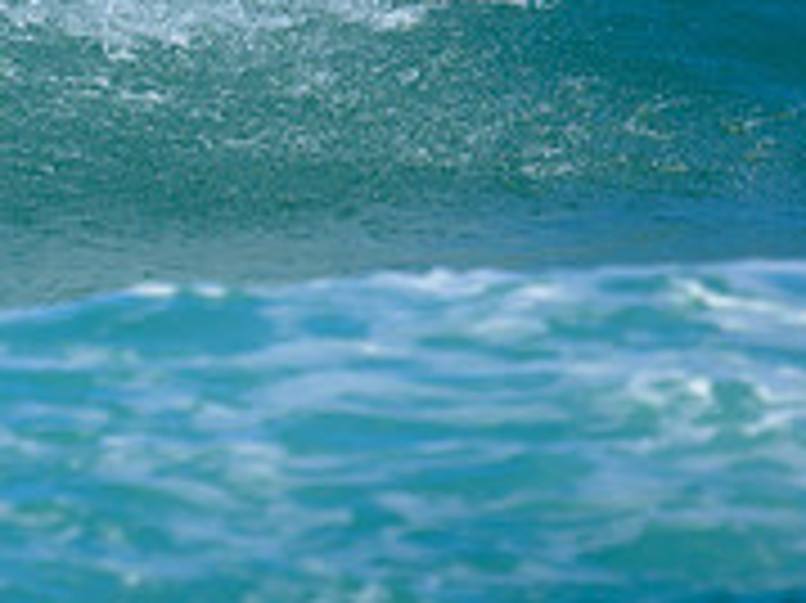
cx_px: -315
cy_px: -223
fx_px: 57915
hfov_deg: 0.8
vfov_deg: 0.6
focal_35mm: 2489
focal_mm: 800
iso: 360
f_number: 6.3
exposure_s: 1/2500
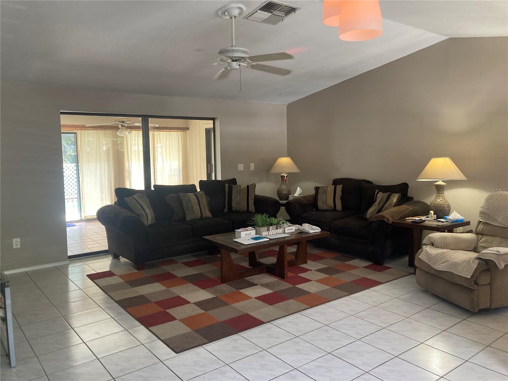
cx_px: 254
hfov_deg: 63.4
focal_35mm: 28
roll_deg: +0.1
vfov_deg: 49.7
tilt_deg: -4.2
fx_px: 411
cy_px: 190
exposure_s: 1/60
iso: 125
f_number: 1.8
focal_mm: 3.99
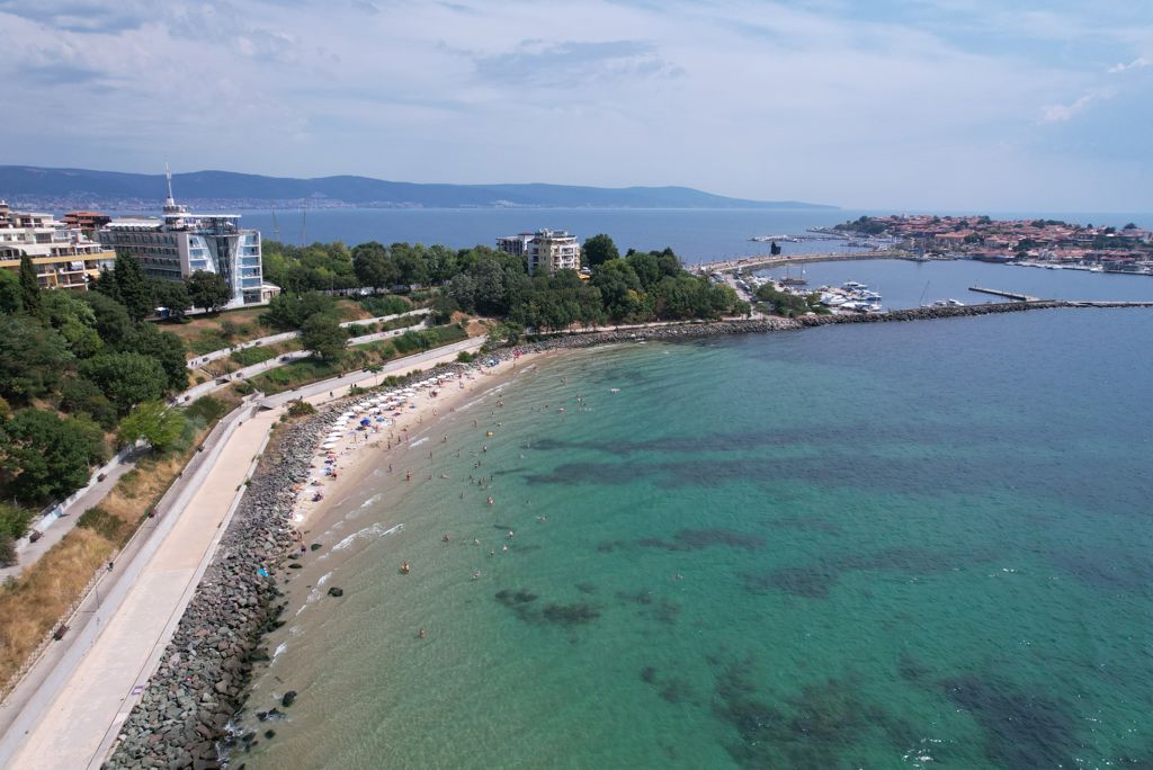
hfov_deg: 78.5
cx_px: 576
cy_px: 385
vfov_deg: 57.3
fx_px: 705
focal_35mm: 22
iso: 110
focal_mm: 8.38
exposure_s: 1/2500
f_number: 2.8
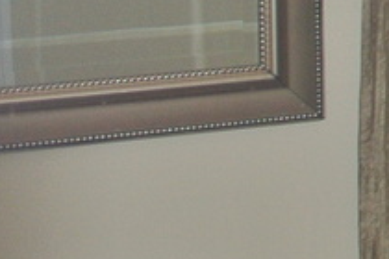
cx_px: 1425
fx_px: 2247
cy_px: -215
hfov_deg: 7.6
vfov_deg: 6.5
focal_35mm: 208
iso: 100
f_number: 3.2
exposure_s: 1/60
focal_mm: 10
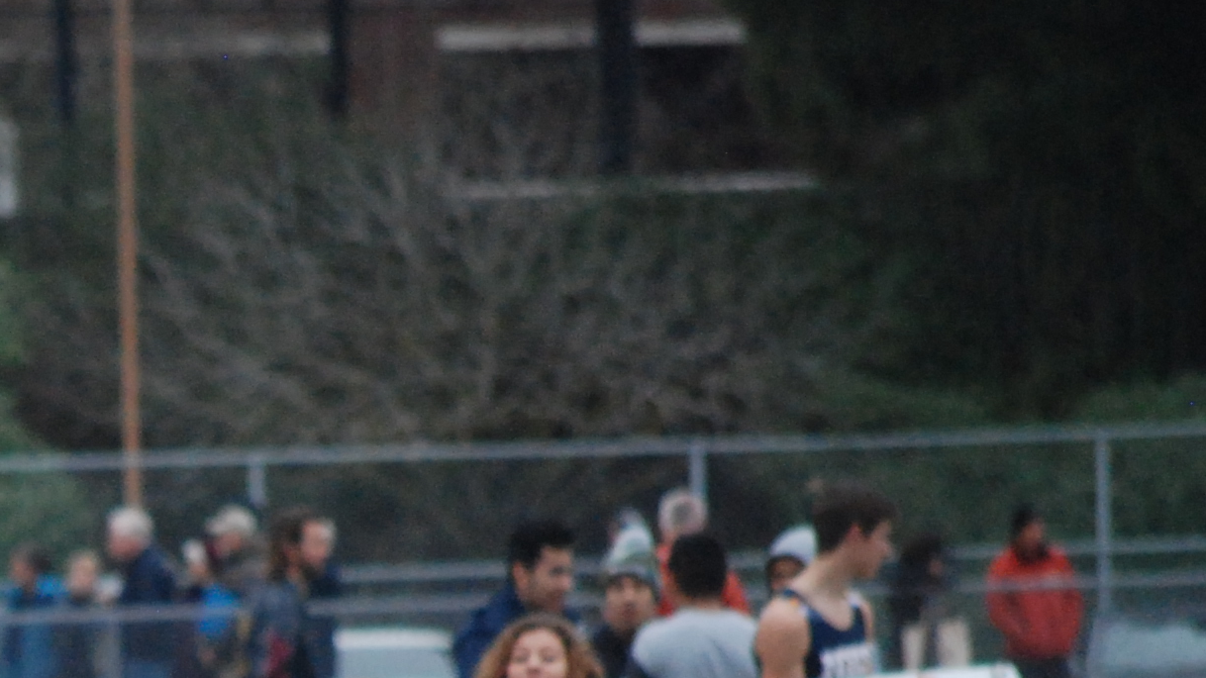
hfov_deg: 2.9
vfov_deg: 1.6
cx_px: -406
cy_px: 1194
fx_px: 23983
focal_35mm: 750
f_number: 5.3
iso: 1000
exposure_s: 1/1250
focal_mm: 150
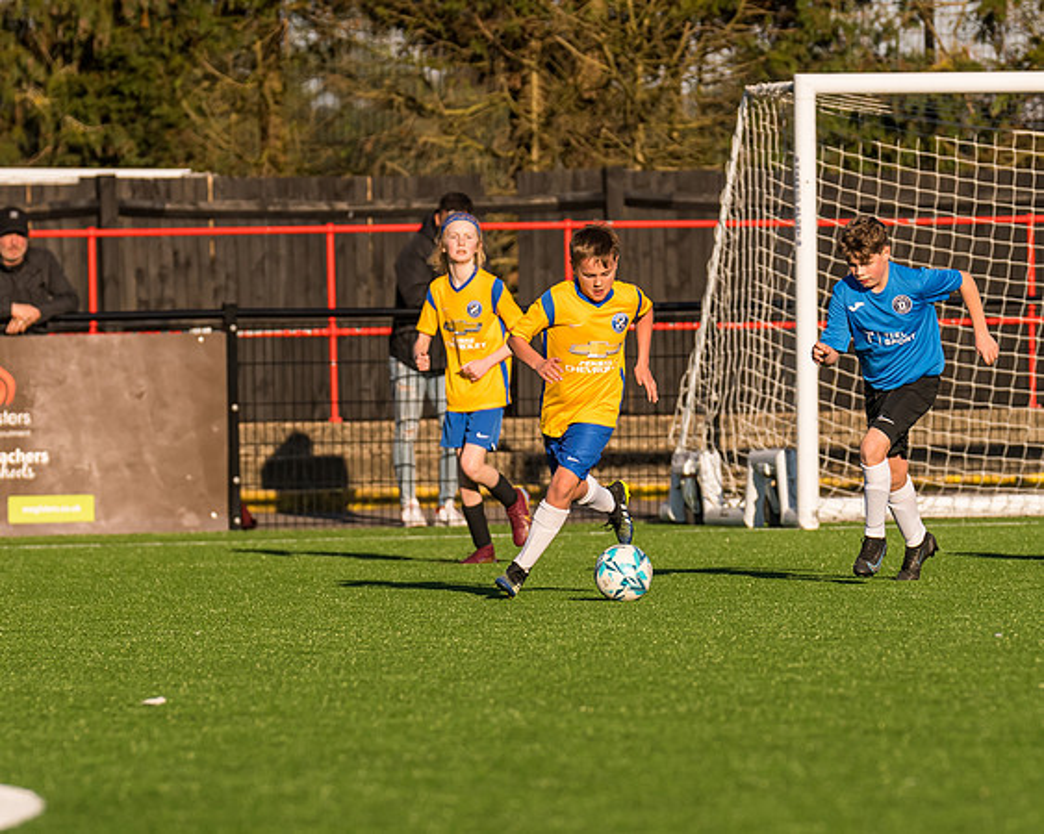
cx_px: 510
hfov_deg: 4.6
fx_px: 13050
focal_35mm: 422
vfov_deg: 3.7
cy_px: 458
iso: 400
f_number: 4
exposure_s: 1/4000
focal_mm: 220
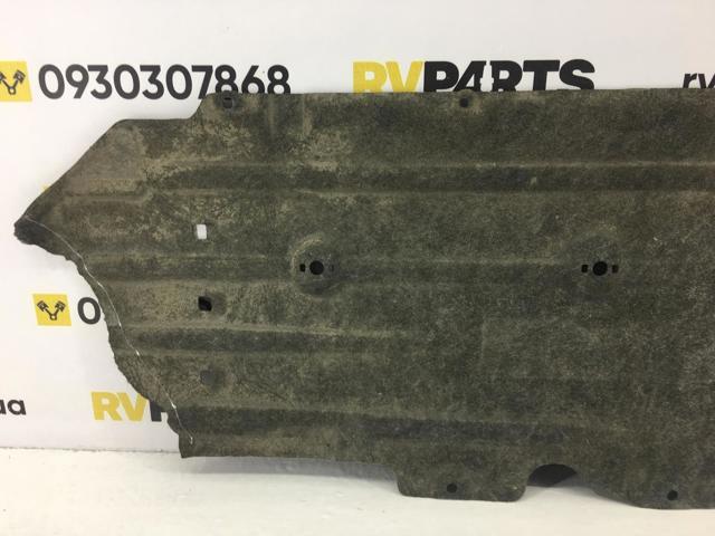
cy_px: 268
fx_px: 599
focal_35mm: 29
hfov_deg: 61.7
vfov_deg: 48.2
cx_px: 358
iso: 32
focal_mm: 4.15
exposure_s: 1/50
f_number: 2.2
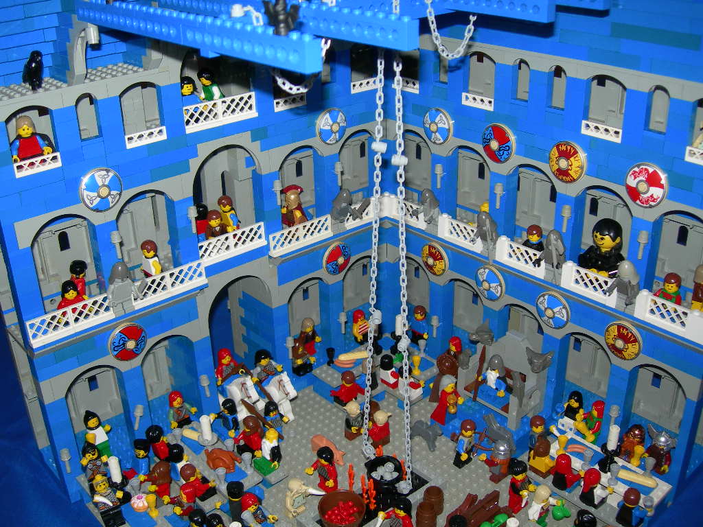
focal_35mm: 38
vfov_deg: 37.7
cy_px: 264
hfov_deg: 49.0
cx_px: 352
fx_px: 772
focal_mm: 7.8
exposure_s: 1/60.1
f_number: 2.8
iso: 50
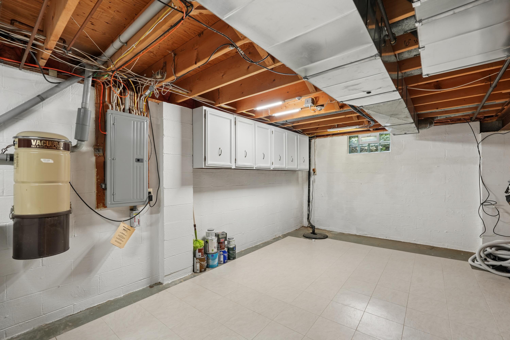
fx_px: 227
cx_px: 255
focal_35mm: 16
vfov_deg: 73.7
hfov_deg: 96.7
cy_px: 170
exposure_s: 1/20
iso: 640
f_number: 7.1
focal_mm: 16
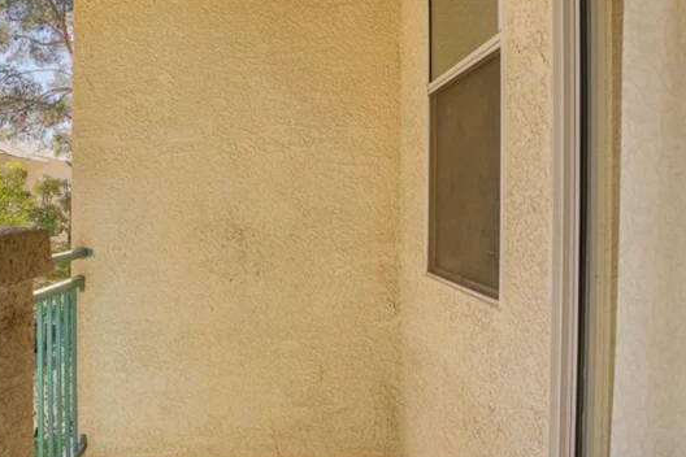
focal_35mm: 33
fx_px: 629
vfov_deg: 39.9
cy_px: 206
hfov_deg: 56.0
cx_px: 230
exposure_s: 1/160
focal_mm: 17
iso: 400
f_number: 8
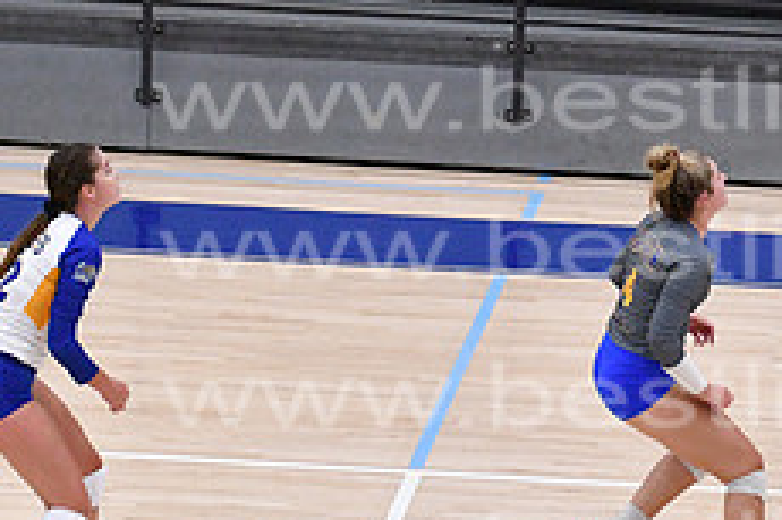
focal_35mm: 284
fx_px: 6170
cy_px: 32
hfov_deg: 7.2
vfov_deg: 4.8
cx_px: 932
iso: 6400
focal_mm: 75
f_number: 3.2
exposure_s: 1/1000
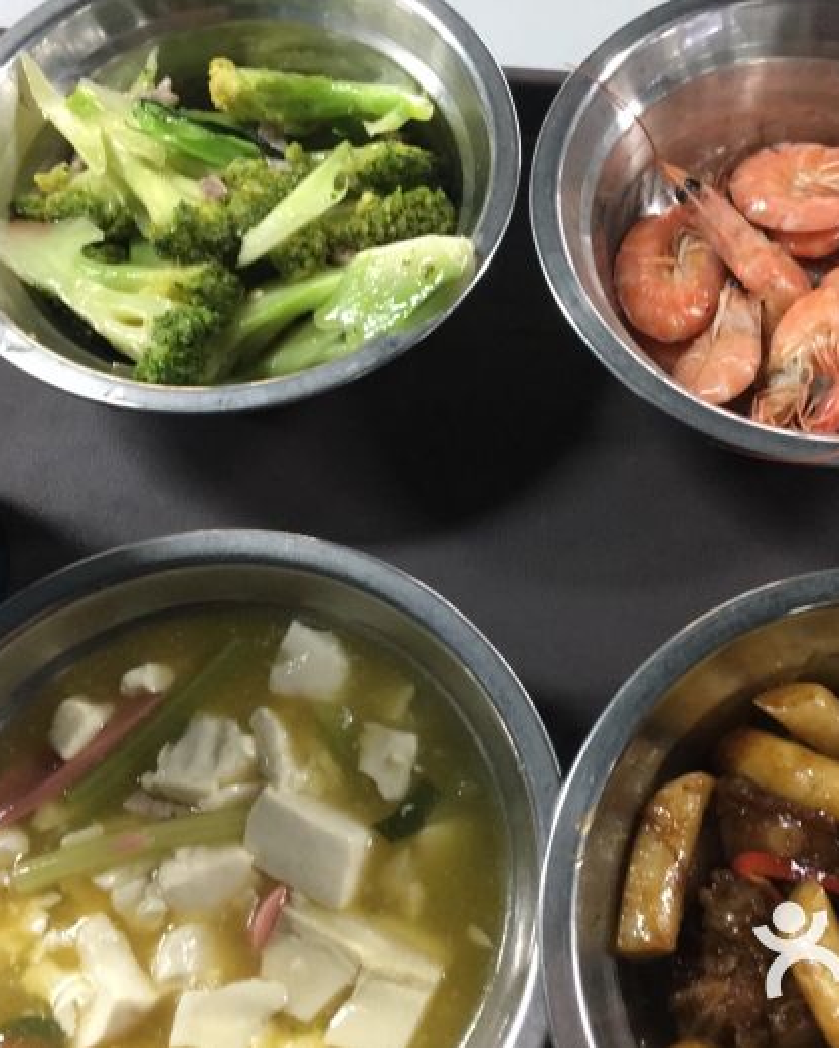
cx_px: 553
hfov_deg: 38.8
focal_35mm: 38
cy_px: 526
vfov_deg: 47.9
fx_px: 1179
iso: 250
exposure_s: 1/17
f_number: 2.2
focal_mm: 4.15
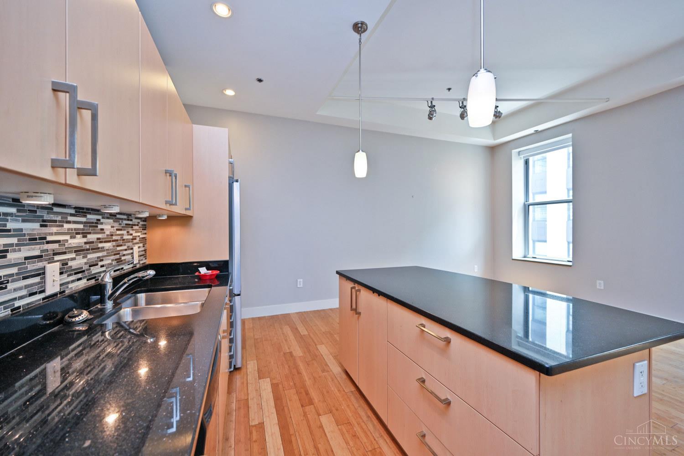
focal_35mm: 14
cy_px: 228
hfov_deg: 104.3
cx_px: 342
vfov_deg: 81.2
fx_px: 266
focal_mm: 14
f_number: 4
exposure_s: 1/60
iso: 200
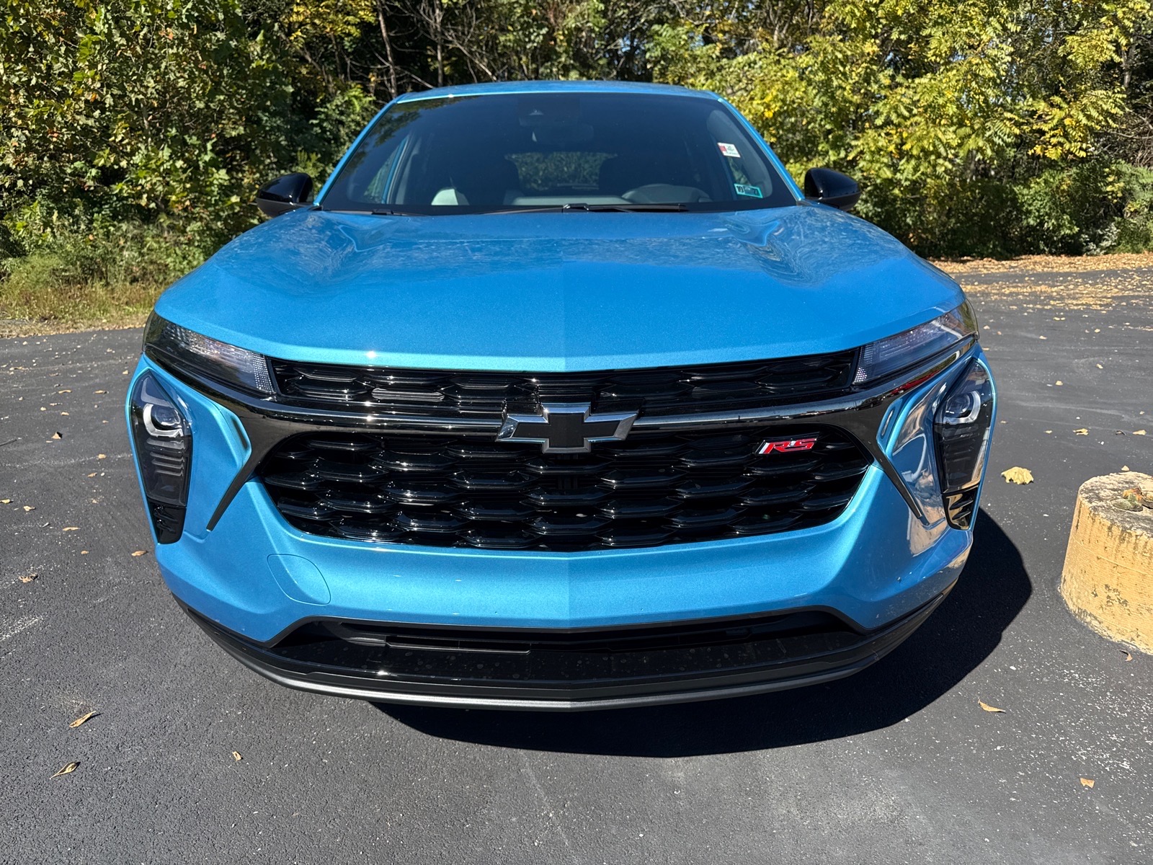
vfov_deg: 56.8
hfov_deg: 71.6
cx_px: 576
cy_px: 432
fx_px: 799
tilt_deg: -17.4
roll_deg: -1.2
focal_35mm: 24
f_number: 1.78
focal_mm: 6.76
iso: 100
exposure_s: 1/3279
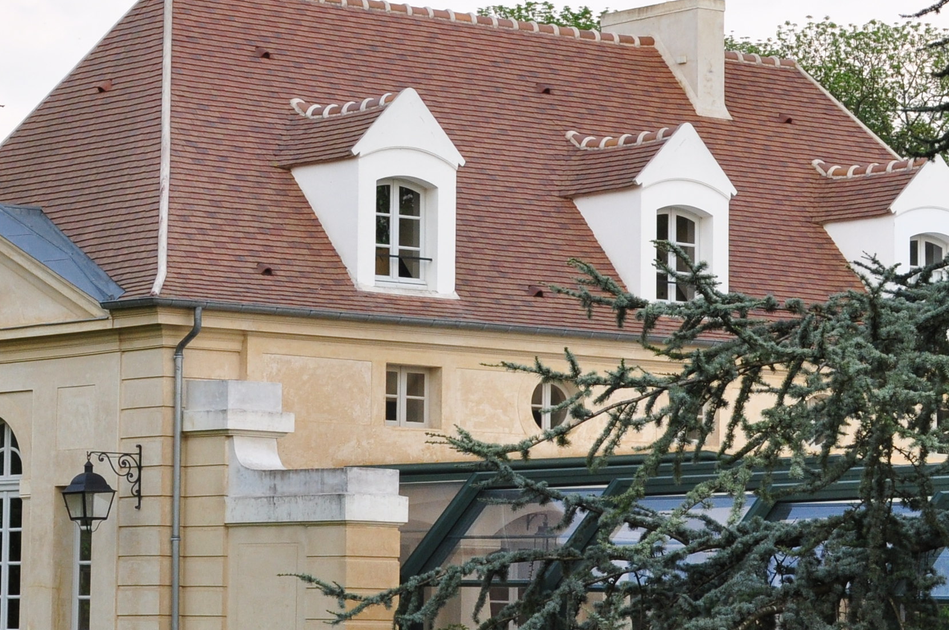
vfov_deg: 10.1
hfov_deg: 15.1
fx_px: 3562
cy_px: 240
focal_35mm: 135
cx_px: 220
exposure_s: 1/250
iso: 400
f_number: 10
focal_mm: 35
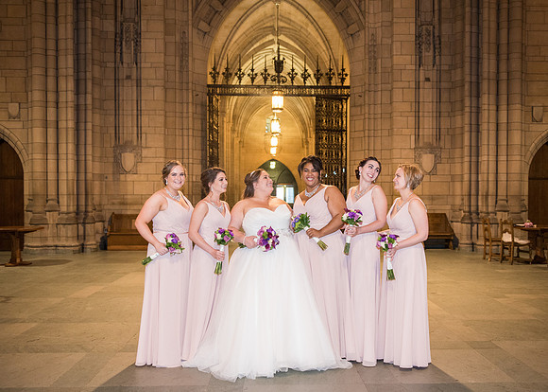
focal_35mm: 34
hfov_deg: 54.4
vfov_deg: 40.3
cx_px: 291
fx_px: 533
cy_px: 200
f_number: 2.8
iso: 2200
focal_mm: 32
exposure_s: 1/100
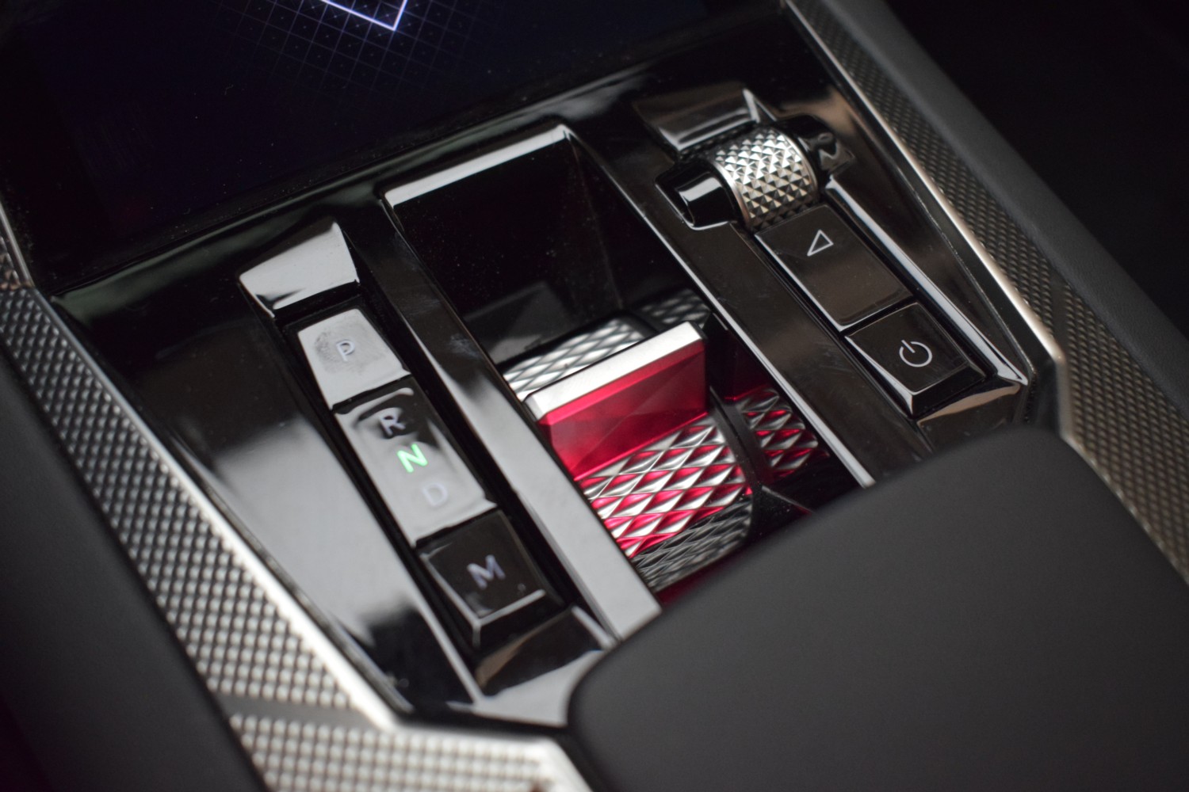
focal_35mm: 40
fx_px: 1338
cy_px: 396
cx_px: 594
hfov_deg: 47.9
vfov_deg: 33.0
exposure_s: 1/125
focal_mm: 27
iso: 2500
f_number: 4
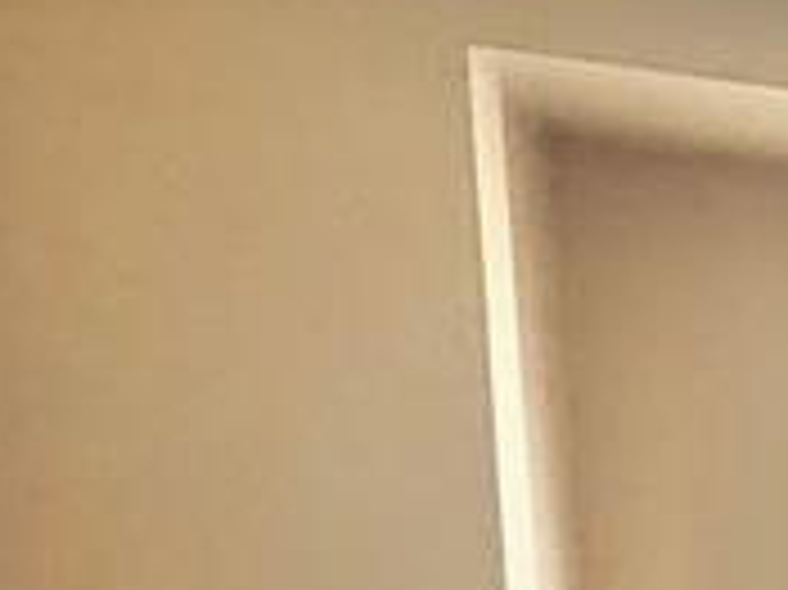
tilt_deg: -5.3
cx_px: 2206
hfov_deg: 12.5
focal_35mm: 82
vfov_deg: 16.4
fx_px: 1865
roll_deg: -0.7
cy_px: 874
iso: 200
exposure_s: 1/120
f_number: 2.2
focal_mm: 2.22
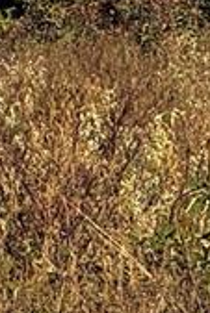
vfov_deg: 2.7
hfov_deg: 1.8
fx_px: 6592
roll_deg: -0.8
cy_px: -283
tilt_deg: -1.7
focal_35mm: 755
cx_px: -545
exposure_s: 1/1613
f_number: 2.8
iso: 50
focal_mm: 15.66
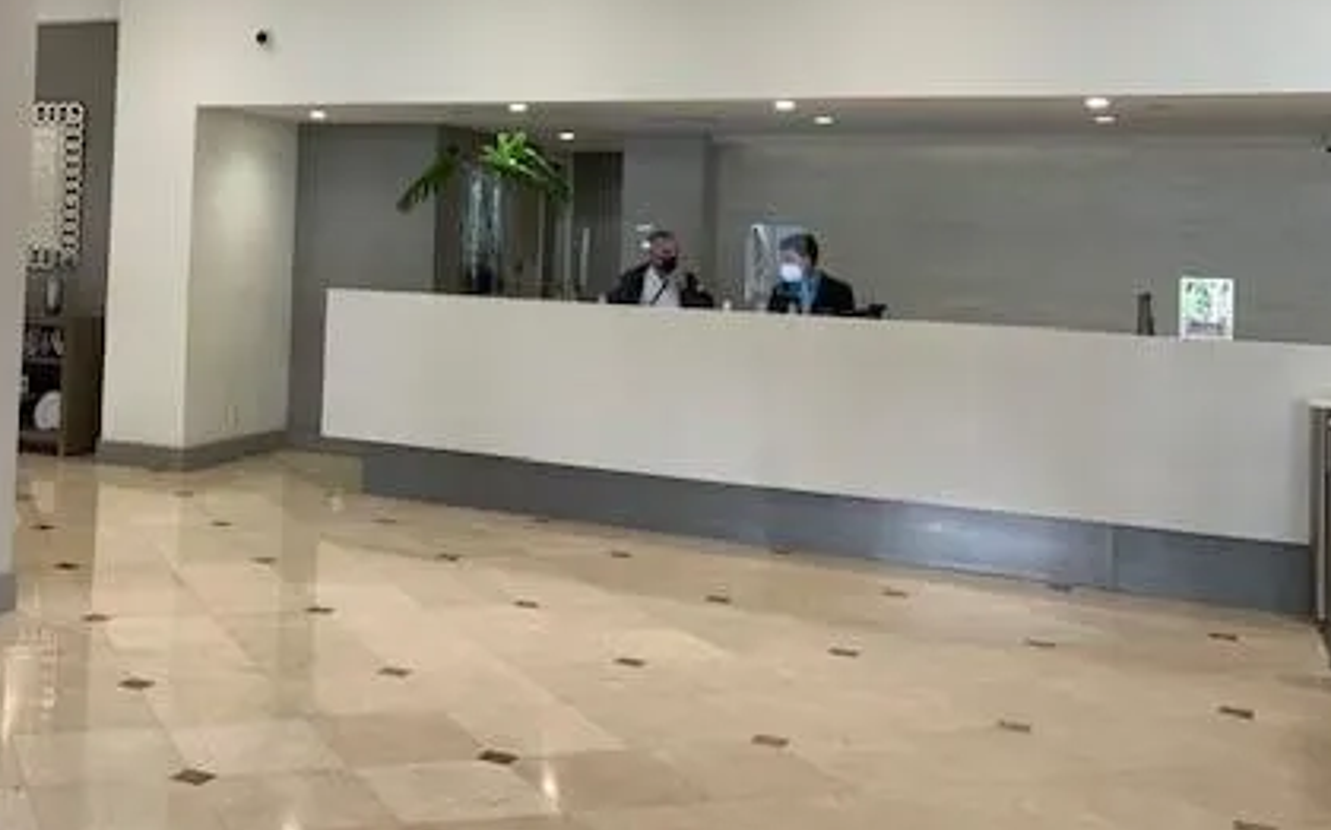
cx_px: 345
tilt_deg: +2.6
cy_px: 203
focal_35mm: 42
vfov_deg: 30.0
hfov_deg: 45.7
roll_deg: -2.2
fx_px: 1523
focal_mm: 4.25
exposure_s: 1/60
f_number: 1.8
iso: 125
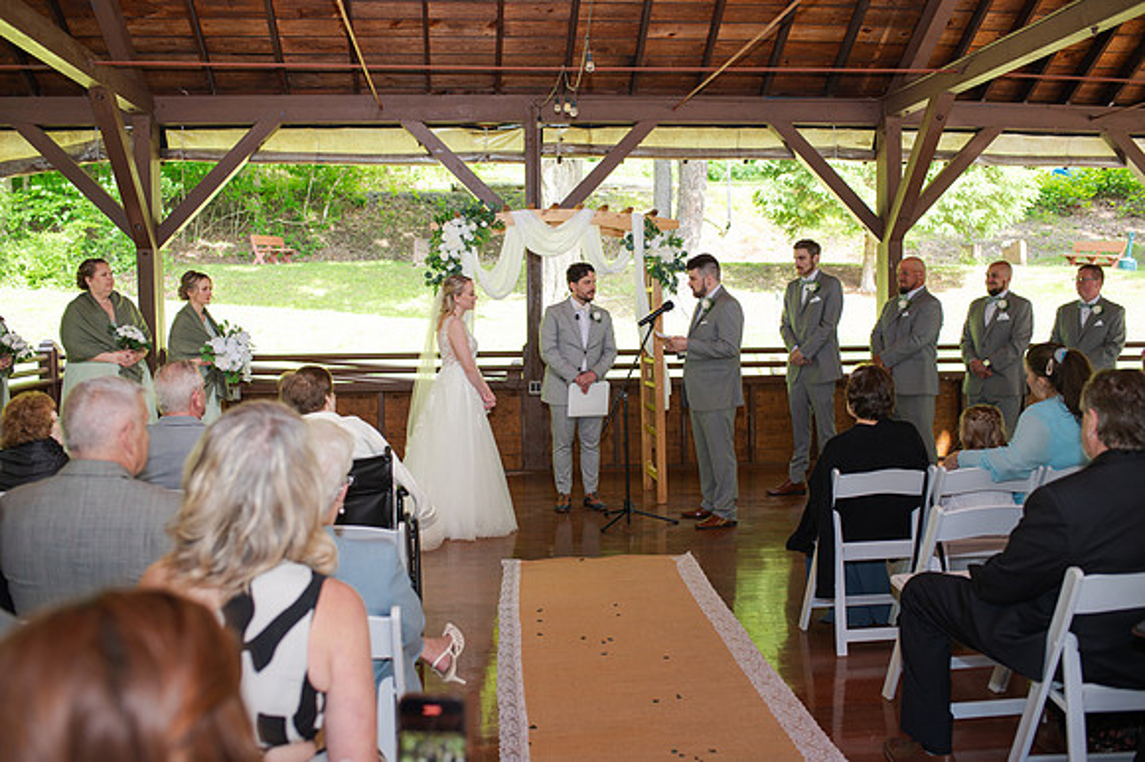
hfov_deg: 54.1
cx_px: 572
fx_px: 1122
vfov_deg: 37.5
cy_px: 381
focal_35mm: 35
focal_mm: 35
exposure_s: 1/200
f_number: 3.2
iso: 100
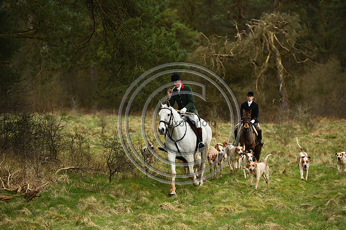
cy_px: 115
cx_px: 173
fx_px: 1585
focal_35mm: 165
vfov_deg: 8.3
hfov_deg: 12.5
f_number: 4.5
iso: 500
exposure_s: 1/1250
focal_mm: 165
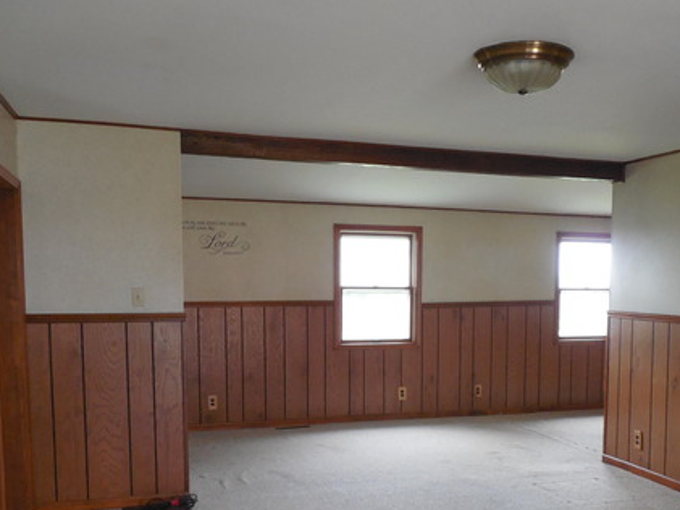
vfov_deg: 37.2
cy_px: 350
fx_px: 747
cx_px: 420
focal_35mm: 38
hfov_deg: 48.6
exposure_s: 1/25
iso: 400
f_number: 3.3
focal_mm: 4.5
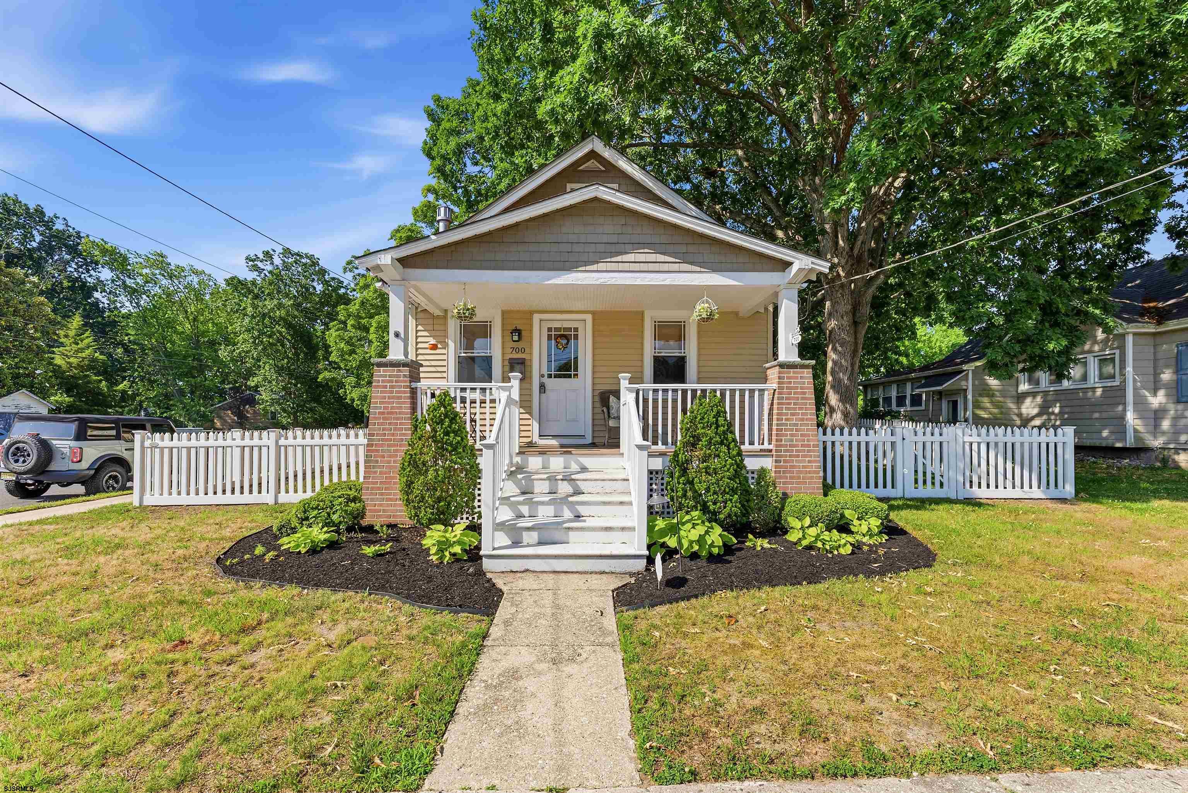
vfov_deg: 77.4
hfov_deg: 100.4
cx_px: 594
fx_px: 495
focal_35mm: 15
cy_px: 396
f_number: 7.1
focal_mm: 15
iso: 640
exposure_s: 1/1250
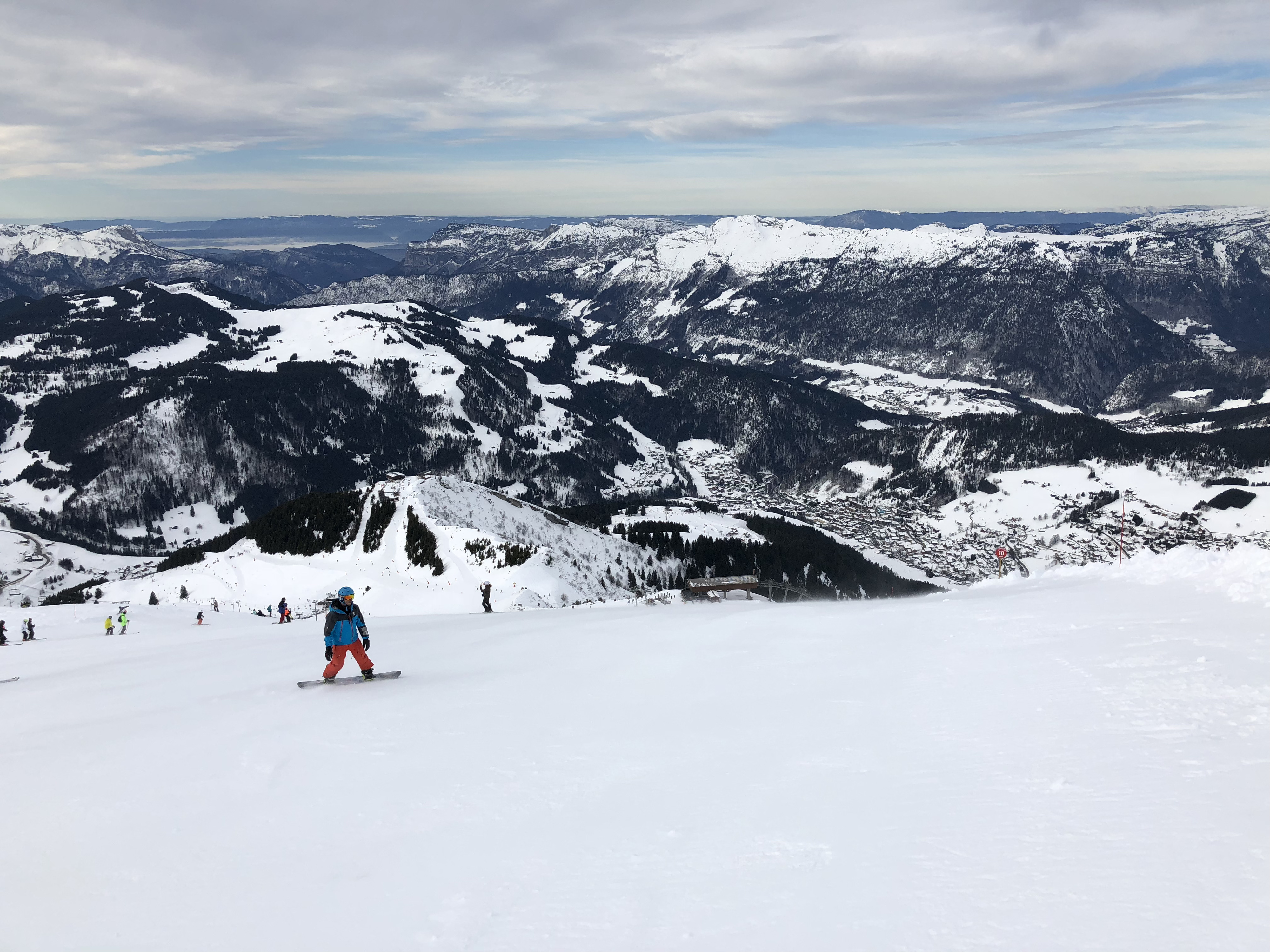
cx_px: 635
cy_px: 476
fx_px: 1027
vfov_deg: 49.7
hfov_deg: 63.4
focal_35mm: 28
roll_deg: -0.2
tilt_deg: -14.6
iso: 25
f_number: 1.8
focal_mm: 4
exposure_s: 1/2525
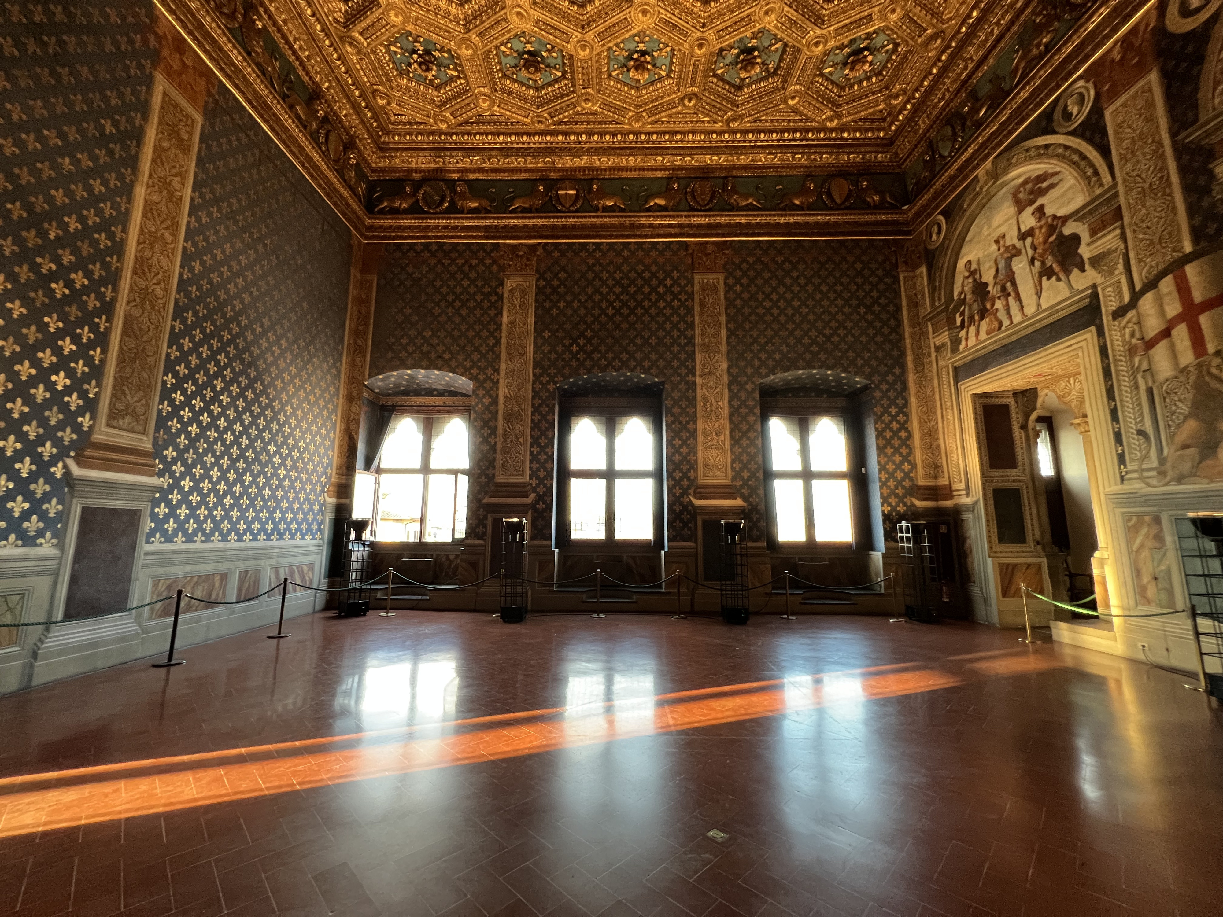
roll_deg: +0.0
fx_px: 459
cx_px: 612
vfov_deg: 89.9
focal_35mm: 13
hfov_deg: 106.2
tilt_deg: +8.3
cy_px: 458
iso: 400
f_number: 1.8
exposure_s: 1/60
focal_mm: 1.57
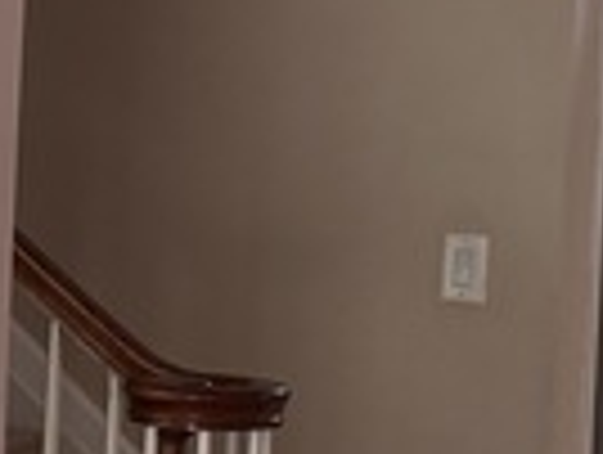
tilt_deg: -1.3
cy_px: 198
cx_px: -430
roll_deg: -2.5
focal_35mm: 129
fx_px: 2251
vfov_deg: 11.5
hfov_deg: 13.8
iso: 320
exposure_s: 1/60
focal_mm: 5.96
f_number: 1.6
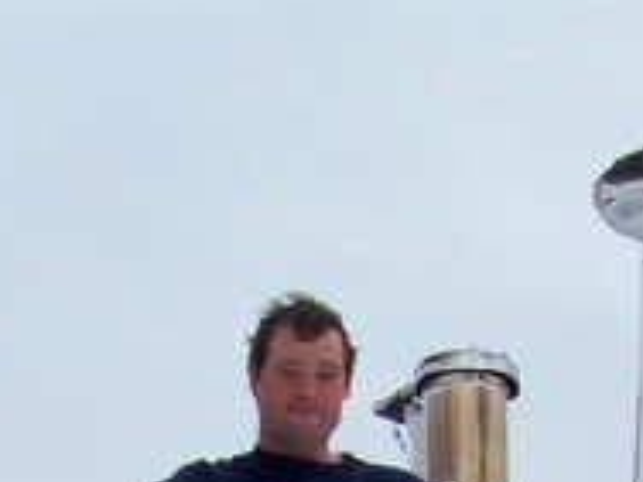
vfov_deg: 7.5
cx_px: 178
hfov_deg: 10.7
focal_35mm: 185
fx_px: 3436
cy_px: 1135
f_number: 5.1
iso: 80
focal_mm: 5.6
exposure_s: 1/278
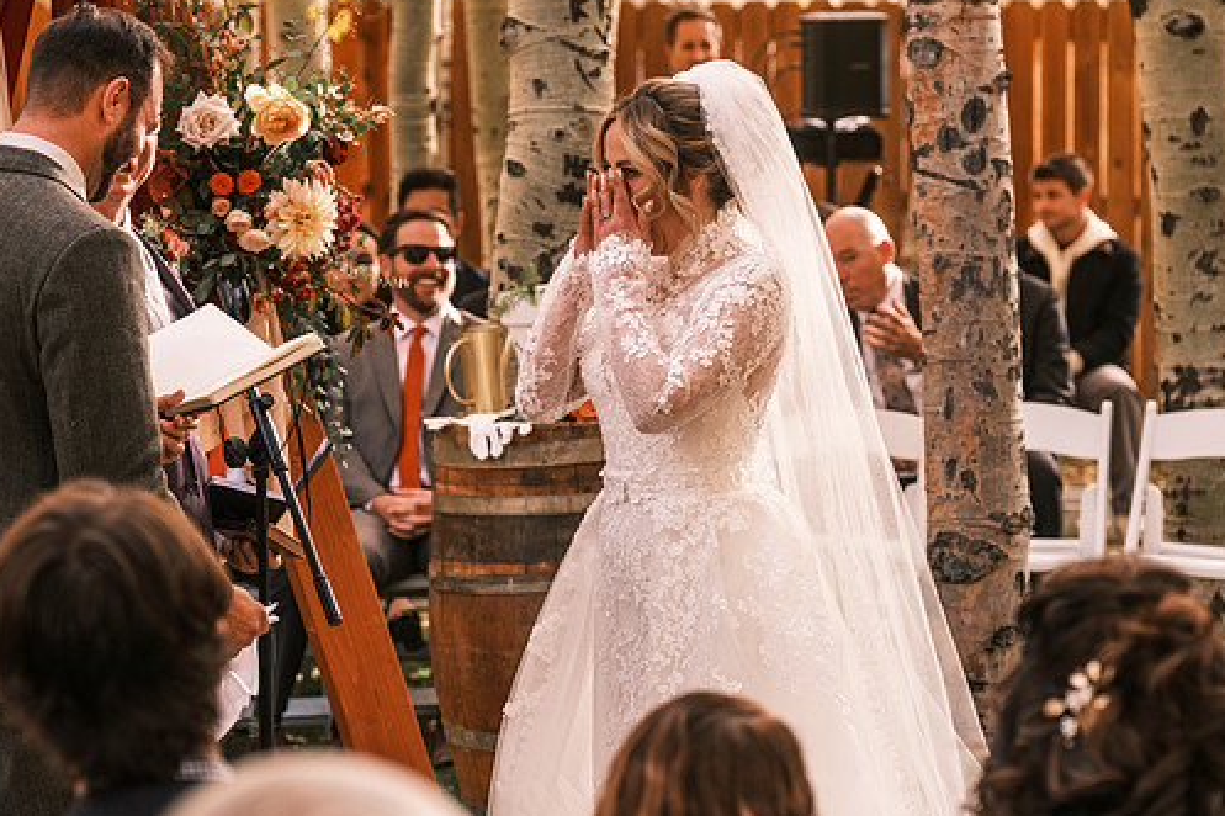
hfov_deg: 13.4
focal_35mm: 153
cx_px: 624
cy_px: 361
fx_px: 5204
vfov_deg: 9.0
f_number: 4
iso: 400
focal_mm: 87.1
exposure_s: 1/500
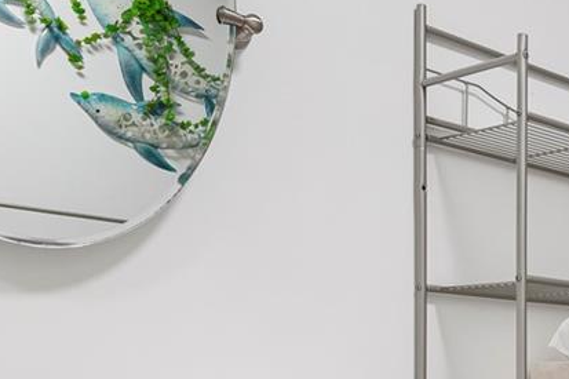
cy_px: 397
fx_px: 1010
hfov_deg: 27.7
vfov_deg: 20.4
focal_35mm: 64
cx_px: 678
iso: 500
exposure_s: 1/10
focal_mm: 16.5
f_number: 8
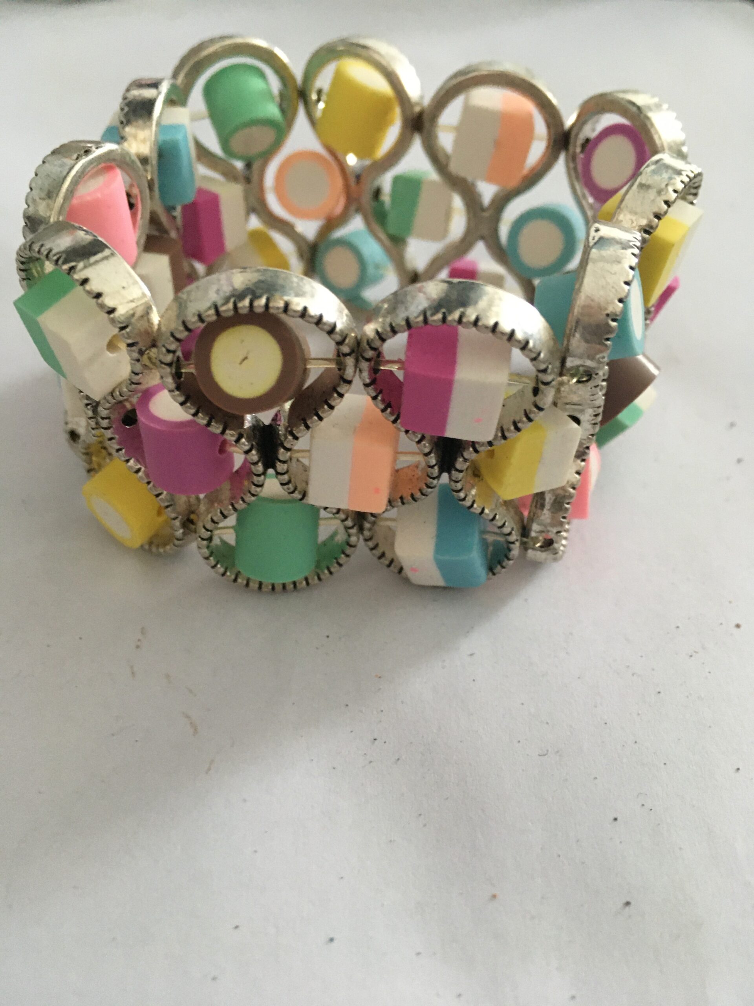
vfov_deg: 61.7
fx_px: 842
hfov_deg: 48.2
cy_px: 503
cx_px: 377
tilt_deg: -45.7
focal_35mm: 29
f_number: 2.2
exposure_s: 1/20
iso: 200
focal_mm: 4.15
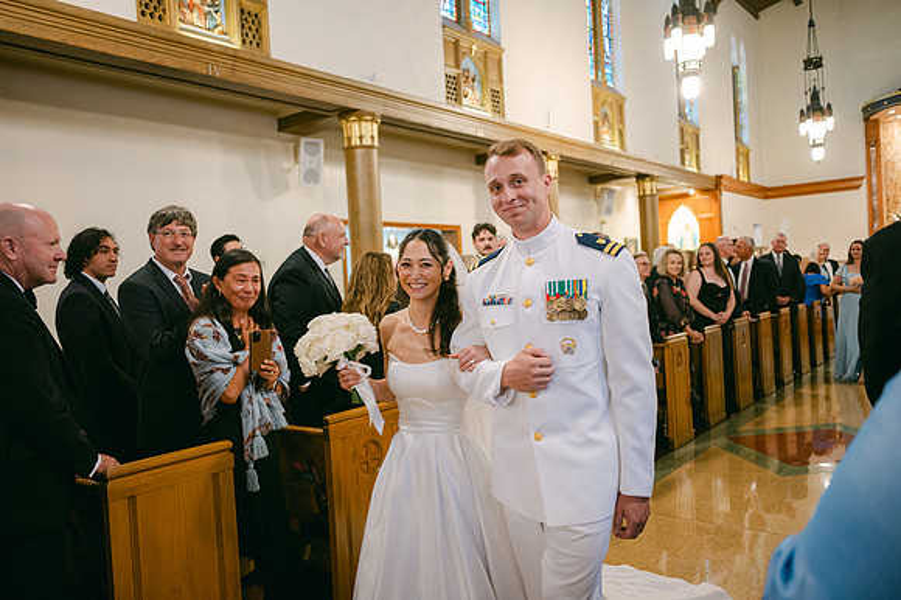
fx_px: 700
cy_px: 300
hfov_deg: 65.5
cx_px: 450
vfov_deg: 46.4
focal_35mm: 28
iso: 1000
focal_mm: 28
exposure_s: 1/125
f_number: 2.8
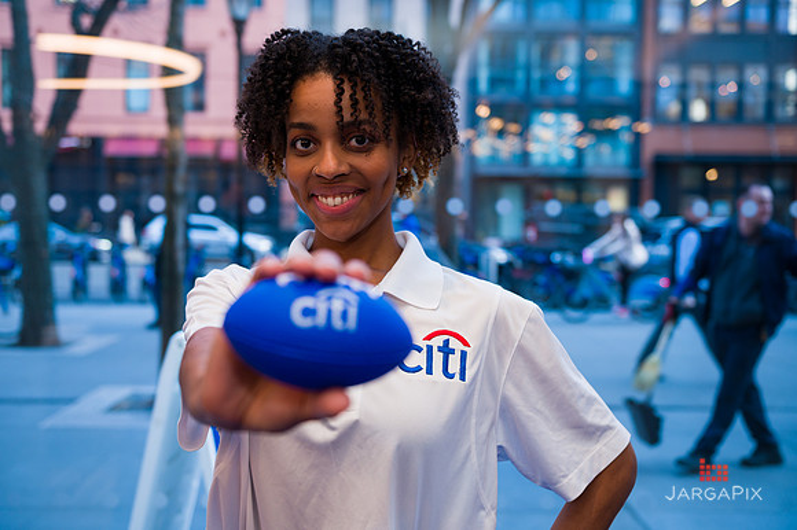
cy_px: 265
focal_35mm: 38
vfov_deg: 35.0
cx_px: 398
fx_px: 841
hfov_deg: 50.7
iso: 200
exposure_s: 1/200
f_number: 4
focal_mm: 38
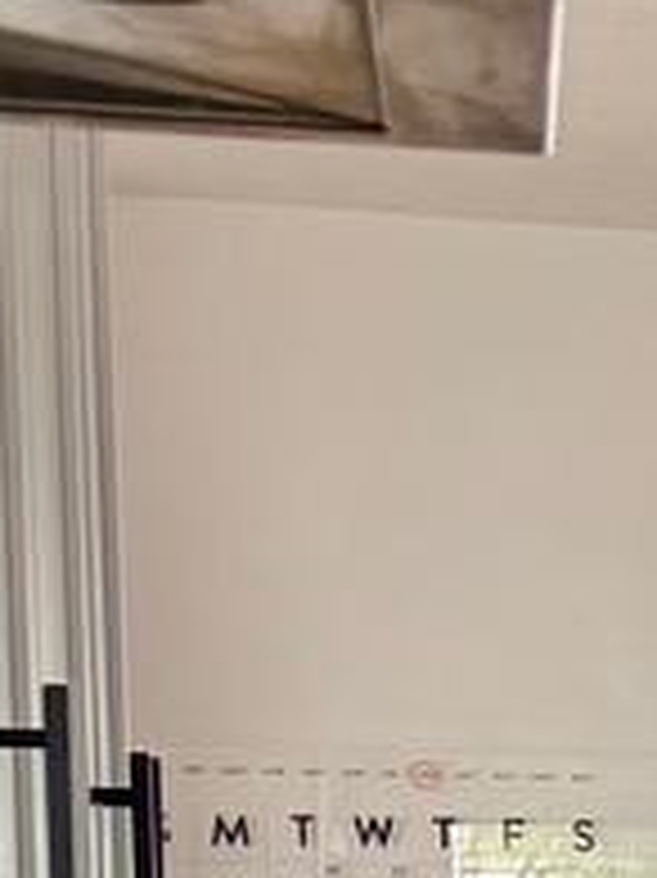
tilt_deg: -5.9
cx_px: 2480
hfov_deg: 6.5
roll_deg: -0.5
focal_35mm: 189
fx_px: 4788
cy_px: 1454
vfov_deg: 10.0
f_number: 1.78
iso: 200
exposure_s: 1/142
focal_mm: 6.76
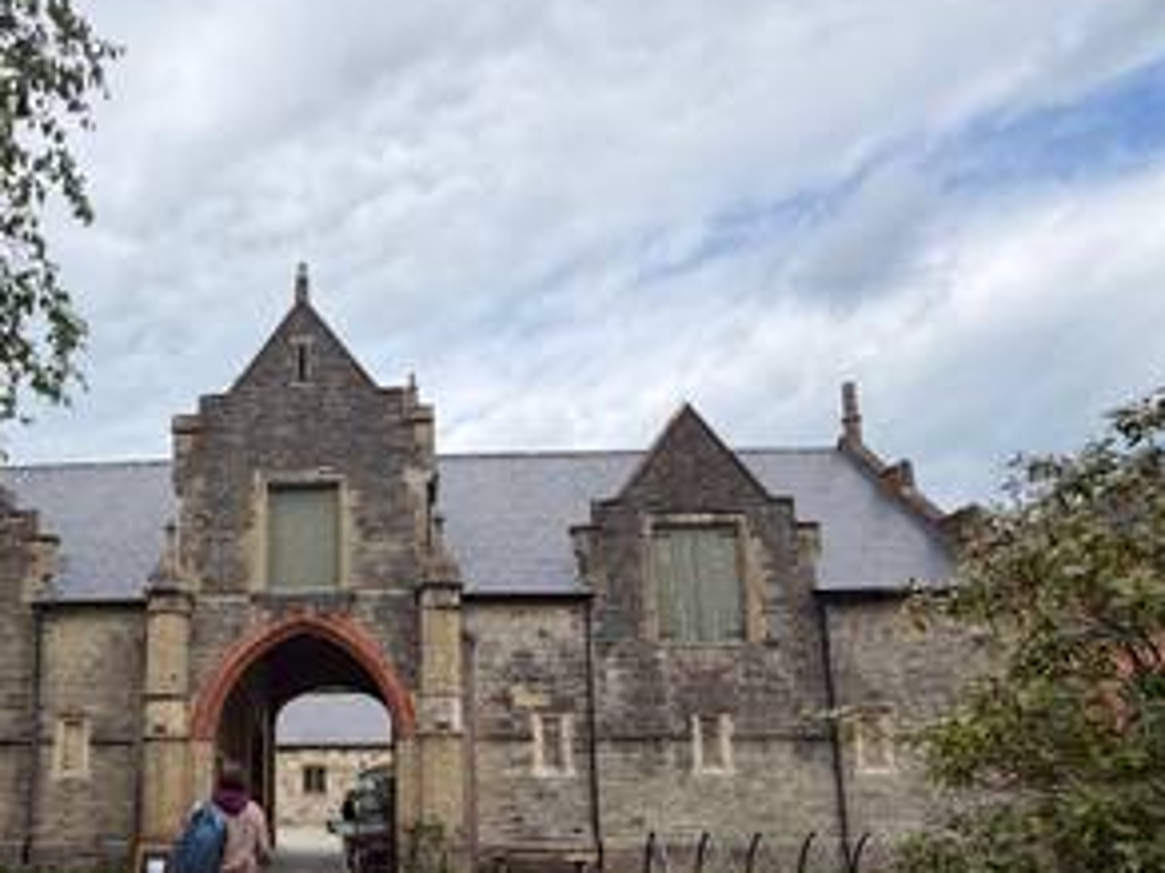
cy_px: 658
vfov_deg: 55.9
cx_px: 351
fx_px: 774
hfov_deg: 70.8
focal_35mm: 23
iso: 40
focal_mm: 2.22
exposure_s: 1/770
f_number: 2.2
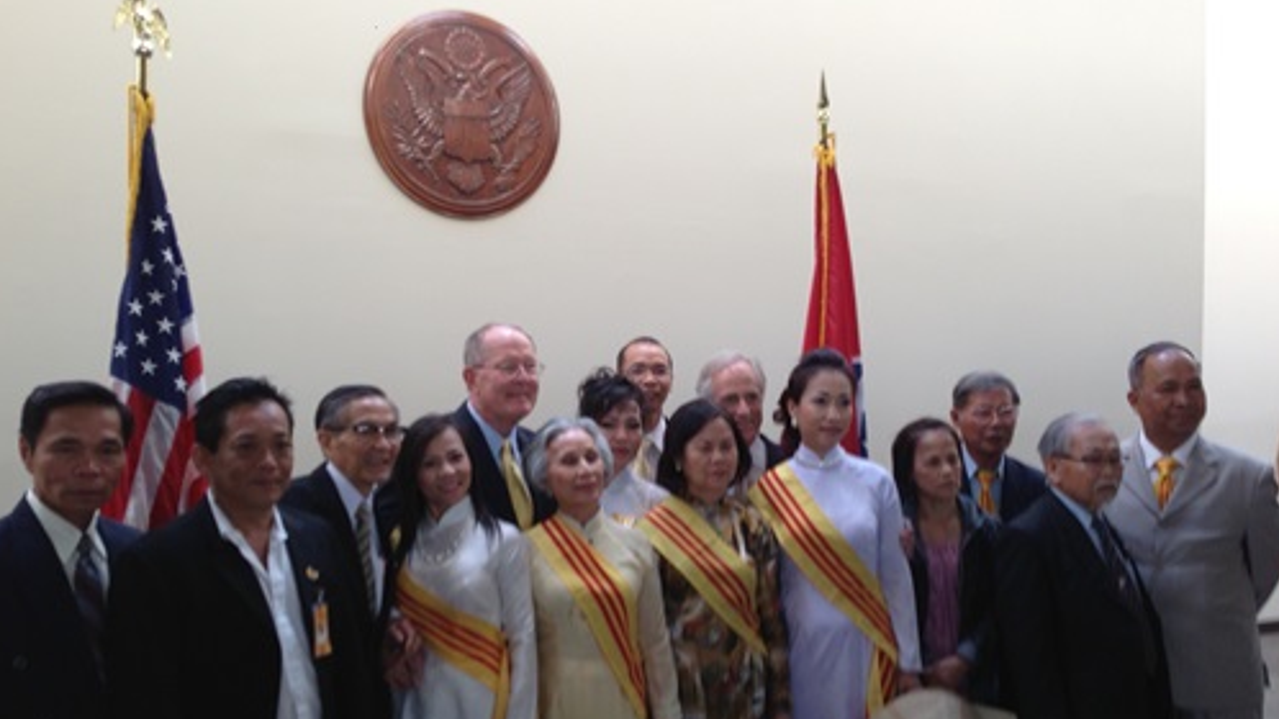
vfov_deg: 31.8
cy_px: 447
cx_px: 629
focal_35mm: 37
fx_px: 1255
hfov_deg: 54.0
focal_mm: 4.13
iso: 50
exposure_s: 1/40
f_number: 2.4
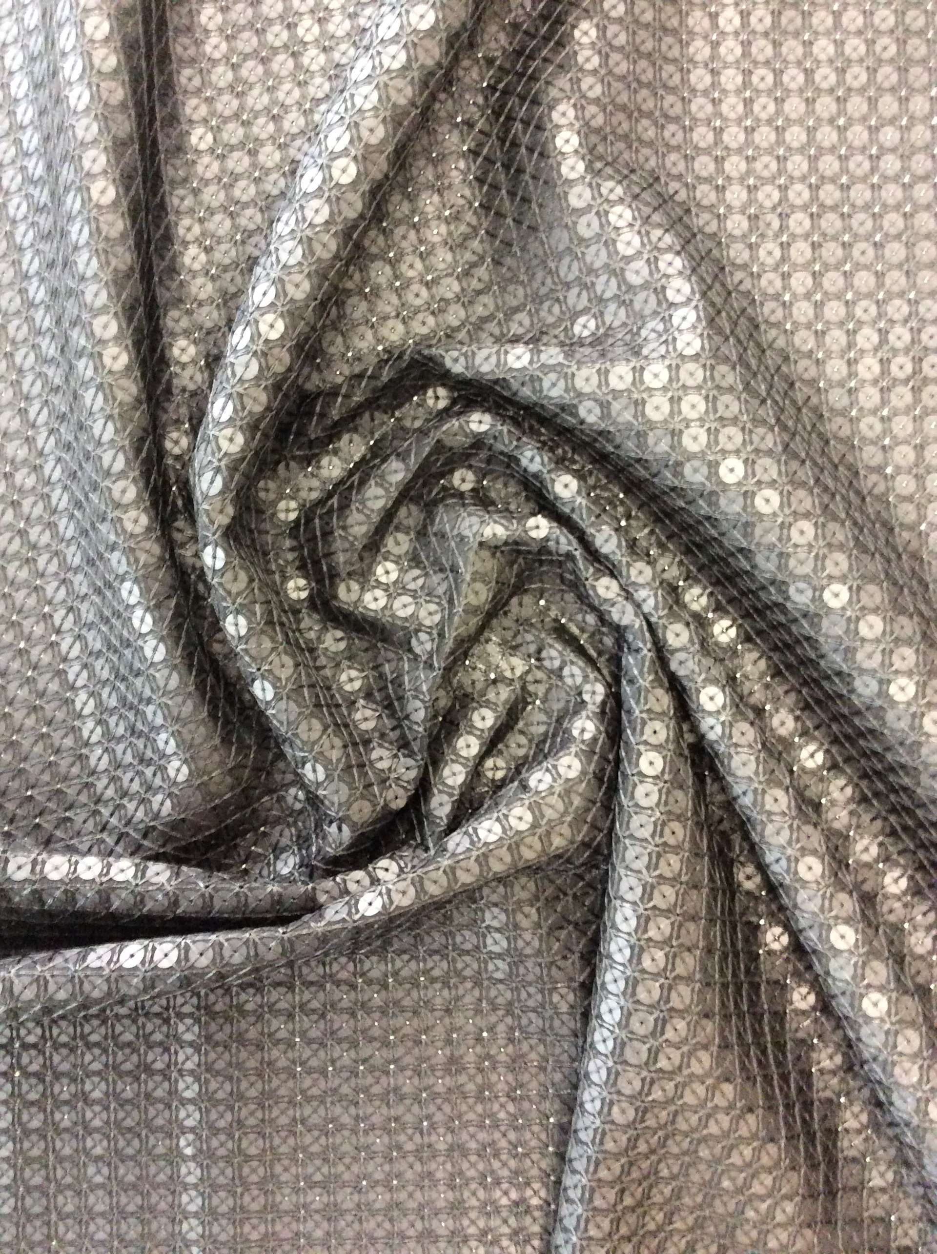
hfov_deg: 44.1
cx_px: 468
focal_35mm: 32
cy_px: 627
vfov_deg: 56.9
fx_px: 1158
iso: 250
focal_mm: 3.3
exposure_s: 1/20
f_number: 2.4
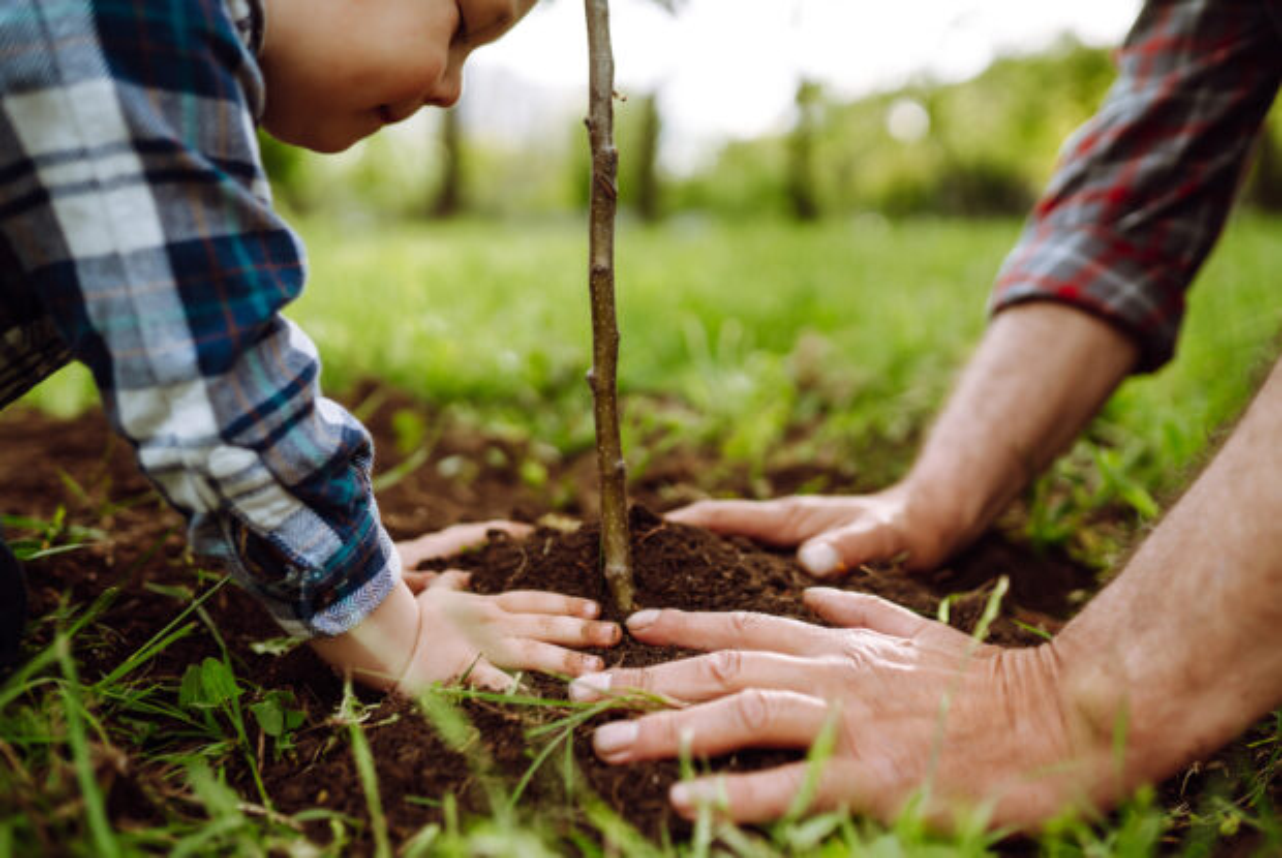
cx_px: 641
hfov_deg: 54.4
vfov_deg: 37.9
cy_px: 429
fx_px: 1248
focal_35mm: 35
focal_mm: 35
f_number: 2
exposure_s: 1/2000
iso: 320
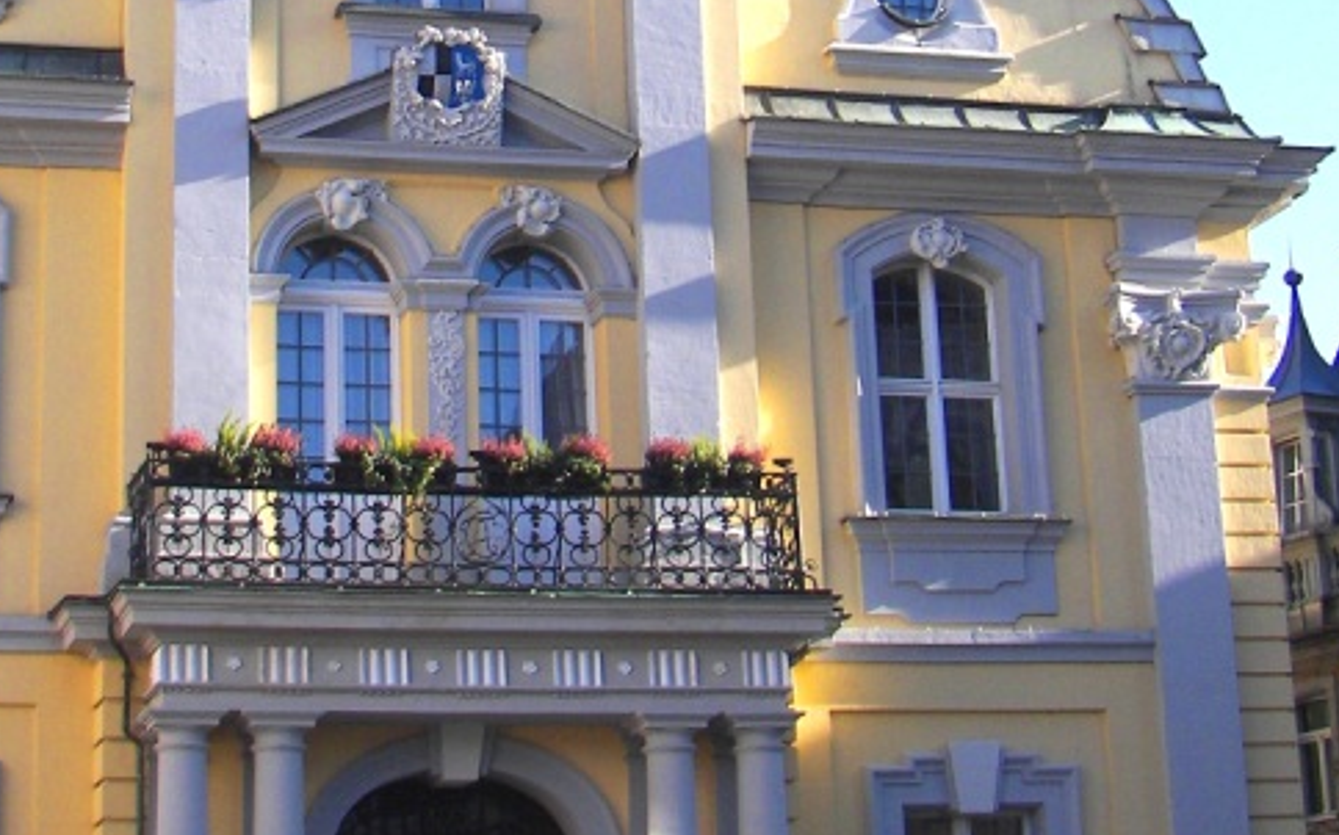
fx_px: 3027
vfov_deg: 15.6
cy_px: 108
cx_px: 445
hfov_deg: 24.8
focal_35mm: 83
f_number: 2.8
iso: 64
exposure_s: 1/640
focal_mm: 6.1
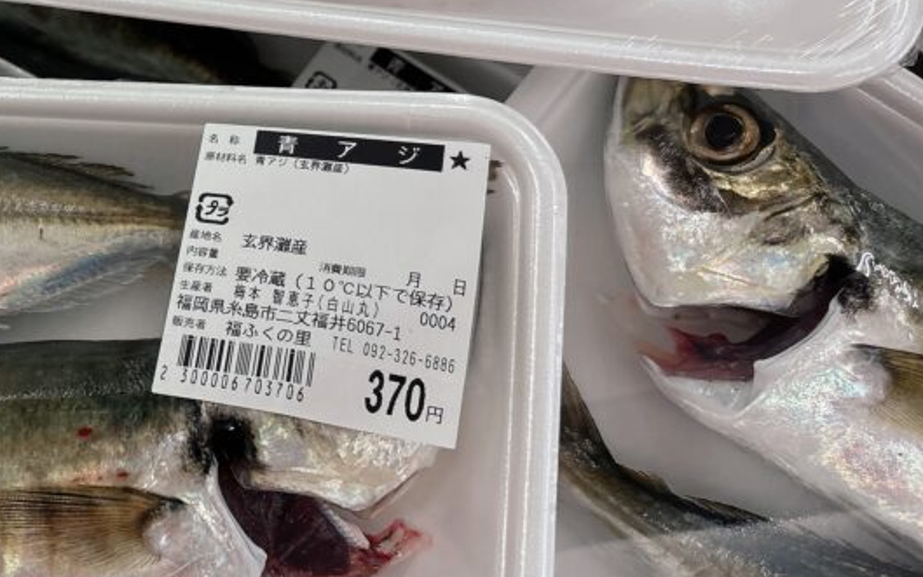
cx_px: 89
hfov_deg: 37.6
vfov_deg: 25.5
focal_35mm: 50
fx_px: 1258
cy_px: 132
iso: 80
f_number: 1.6
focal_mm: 5.96
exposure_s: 1/120
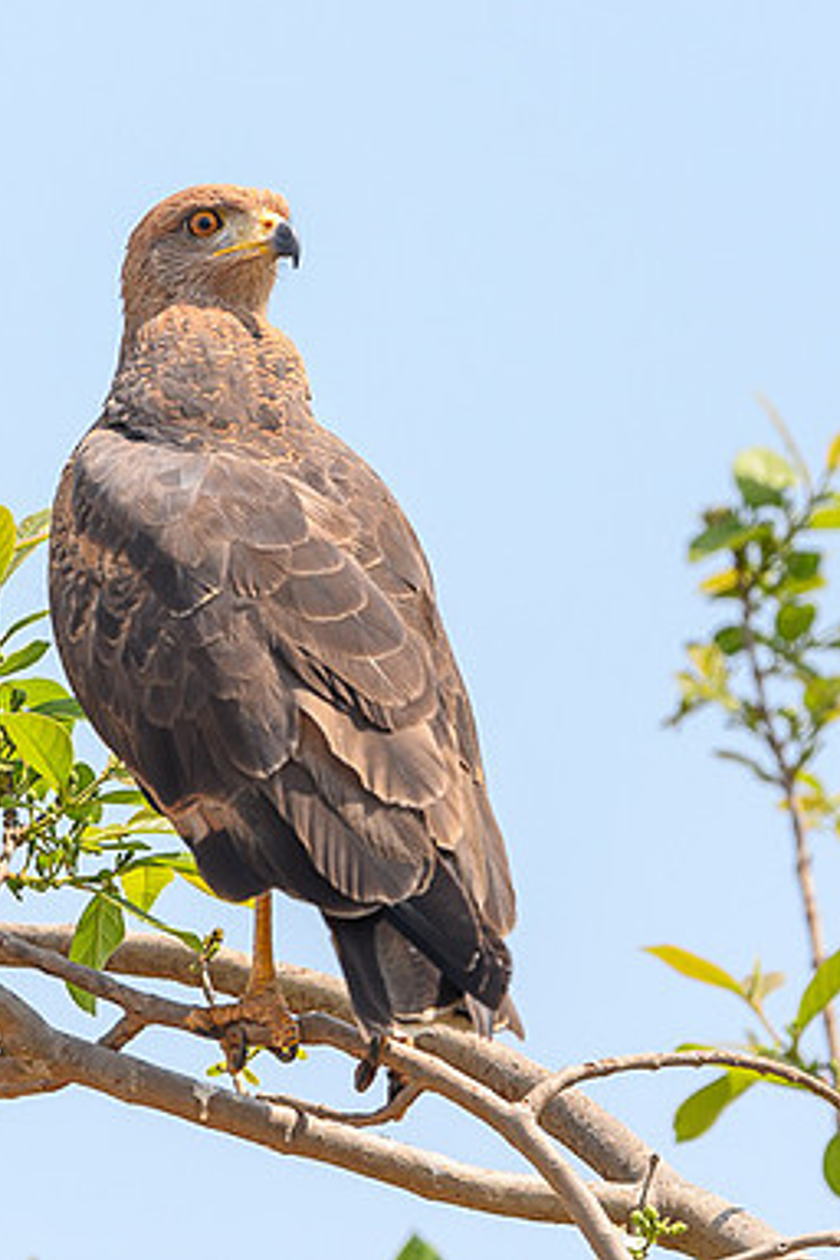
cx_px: 429
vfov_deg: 2.1
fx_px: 35172
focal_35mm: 1005
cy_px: 421
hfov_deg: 1.4
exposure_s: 1/2000
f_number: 4
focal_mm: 500
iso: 640
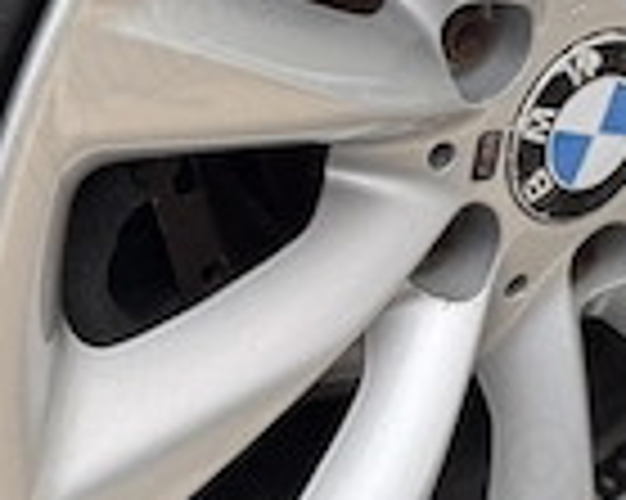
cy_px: -5
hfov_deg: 18.6
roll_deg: +3.1
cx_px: 603
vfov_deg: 15.0
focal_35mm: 101
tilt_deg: -32.6
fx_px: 1870
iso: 80
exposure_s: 1/639
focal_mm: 6.76
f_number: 1.78
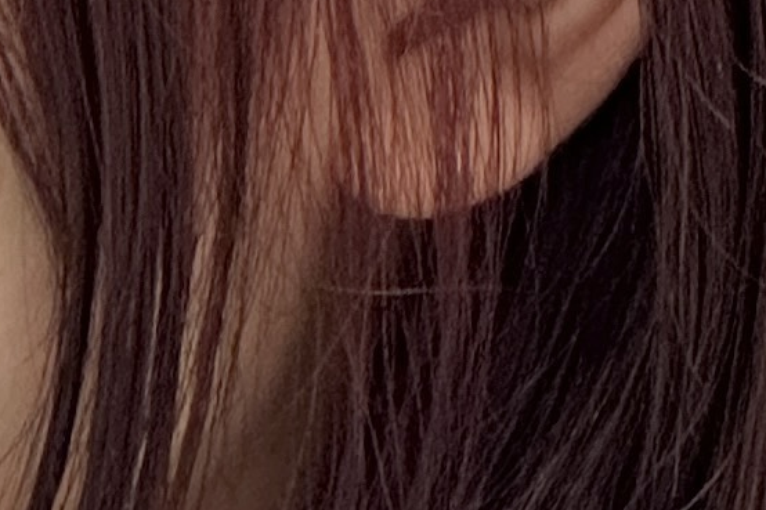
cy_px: 433
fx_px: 12401
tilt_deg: -4.0
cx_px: -239
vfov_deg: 2.4
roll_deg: -5.5
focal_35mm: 583
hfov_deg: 3.5
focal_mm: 9
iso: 250
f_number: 2.8
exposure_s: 1/60
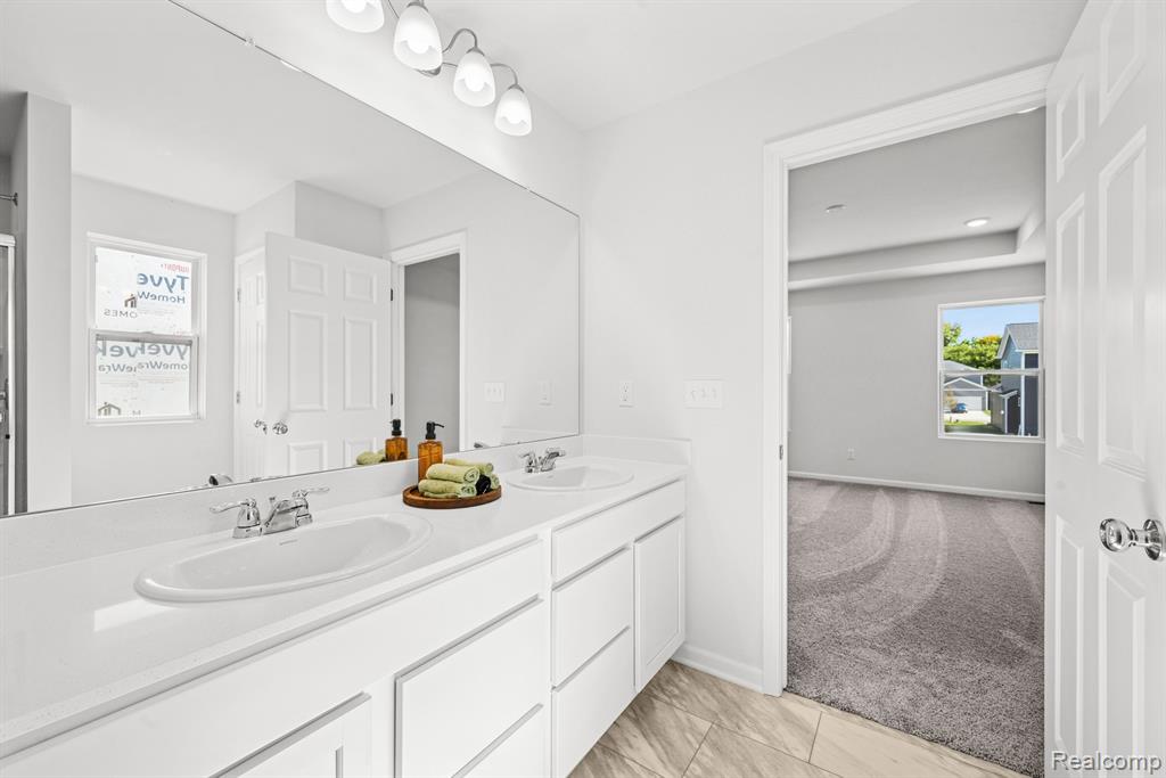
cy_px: 389
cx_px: 583
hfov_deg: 104.2
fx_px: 453
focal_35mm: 14
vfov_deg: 81.2
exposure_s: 1/8
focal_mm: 14
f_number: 9
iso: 80
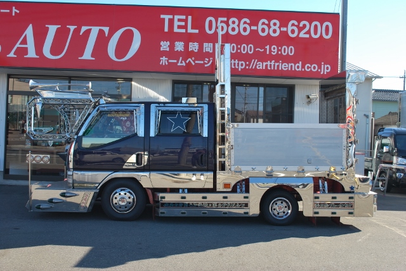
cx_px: 203
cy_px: 136
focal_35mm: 39
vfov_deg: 34.3
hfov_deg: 49.5
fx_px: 440
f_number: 6.3
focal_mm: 26
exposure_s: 1/160
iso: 100
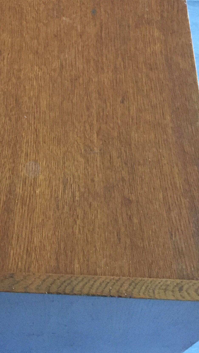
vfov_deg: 32.5
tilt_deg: -57.1
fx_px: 581
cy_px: 51
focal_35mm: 62
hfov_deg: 18.8
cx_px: -5
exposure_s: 1/25
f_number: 2.2
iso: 250
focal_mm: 4.15
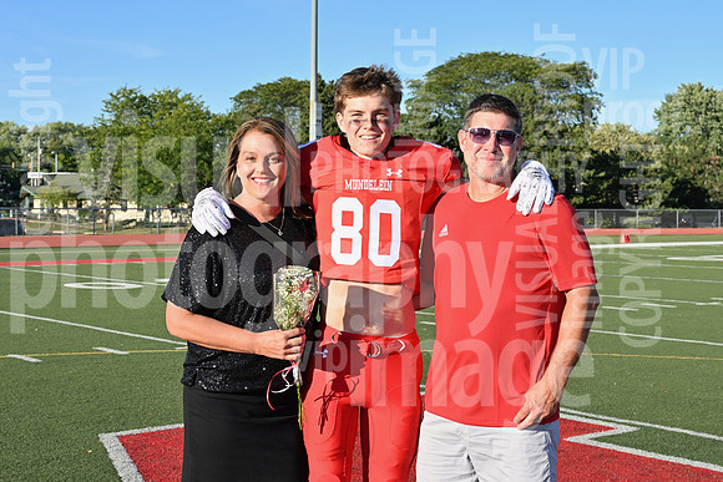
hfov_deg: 34.5
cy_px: 241
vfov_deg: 23.4
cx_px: 362
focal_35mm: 58
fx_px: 1165
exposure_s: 1/200
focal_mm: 39
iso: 64
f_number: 7.1
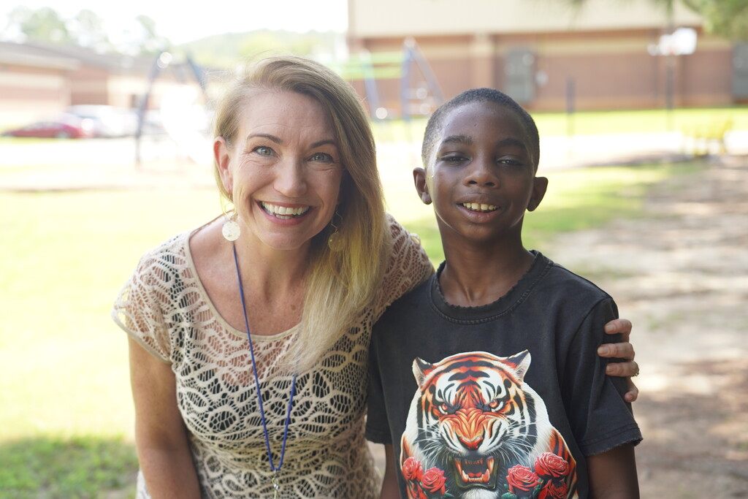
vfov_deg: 24.2
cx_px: 374
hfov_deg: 35.6
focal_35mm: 56
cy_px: 250
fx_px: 1164
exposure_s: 1/160
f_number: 4
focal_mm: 56
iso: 200
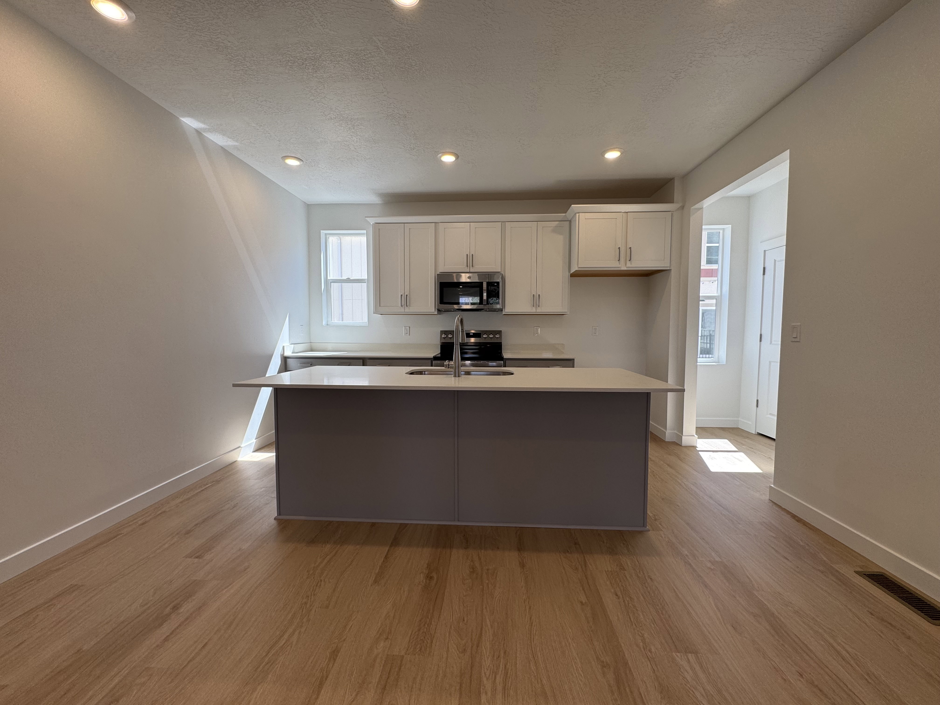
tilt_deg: -3.3
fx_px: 380
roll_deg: +0.1
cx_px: 470
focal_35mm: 14
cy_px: 352
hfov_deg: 102.1
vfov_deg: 85.7
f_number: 2.2
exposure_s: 1/147
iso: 40
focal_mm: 2.22
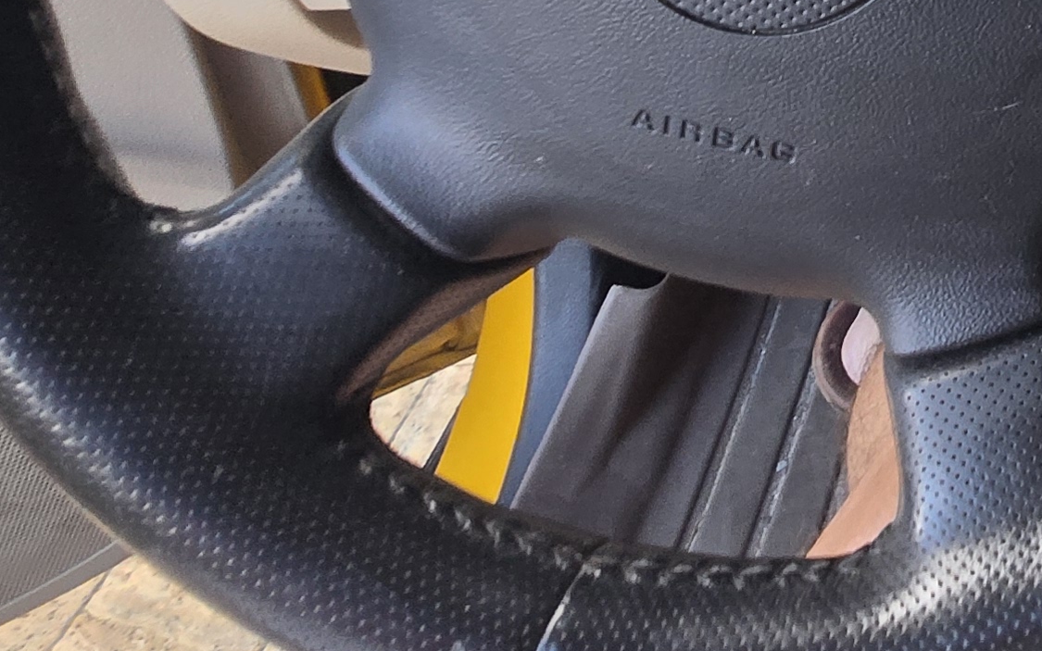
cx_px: 1334
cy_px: -308
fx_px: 1391
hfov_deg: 31.9
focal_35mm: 49
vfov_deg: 22.1
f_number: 2.2
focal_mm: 1.7
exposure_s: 1/60
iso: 64
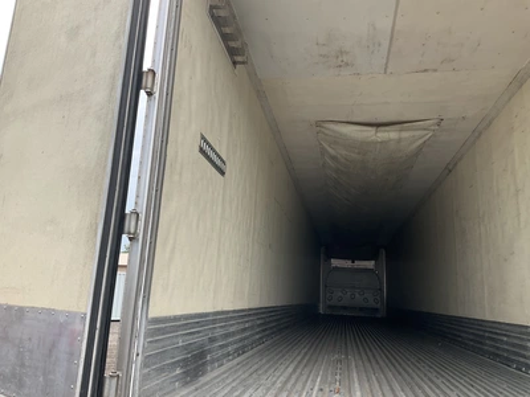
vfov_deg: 48.2
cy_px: 198
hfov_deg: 61.7
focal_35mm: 29
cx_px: 265
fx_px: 444
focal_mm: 3
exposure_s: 1/122
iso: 32
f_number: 1.8
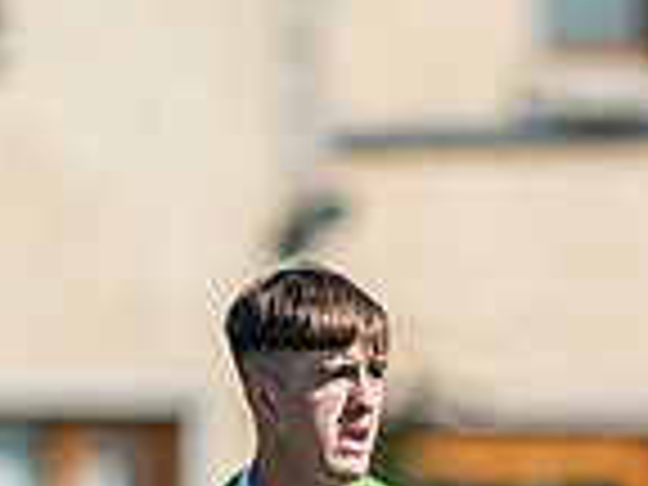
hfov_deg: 1.0
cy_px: 894
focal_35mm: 1894
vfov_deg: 0.8
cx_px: 960
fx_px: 35455
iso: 100
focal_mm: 300
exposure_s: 1/2000
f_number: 2.8
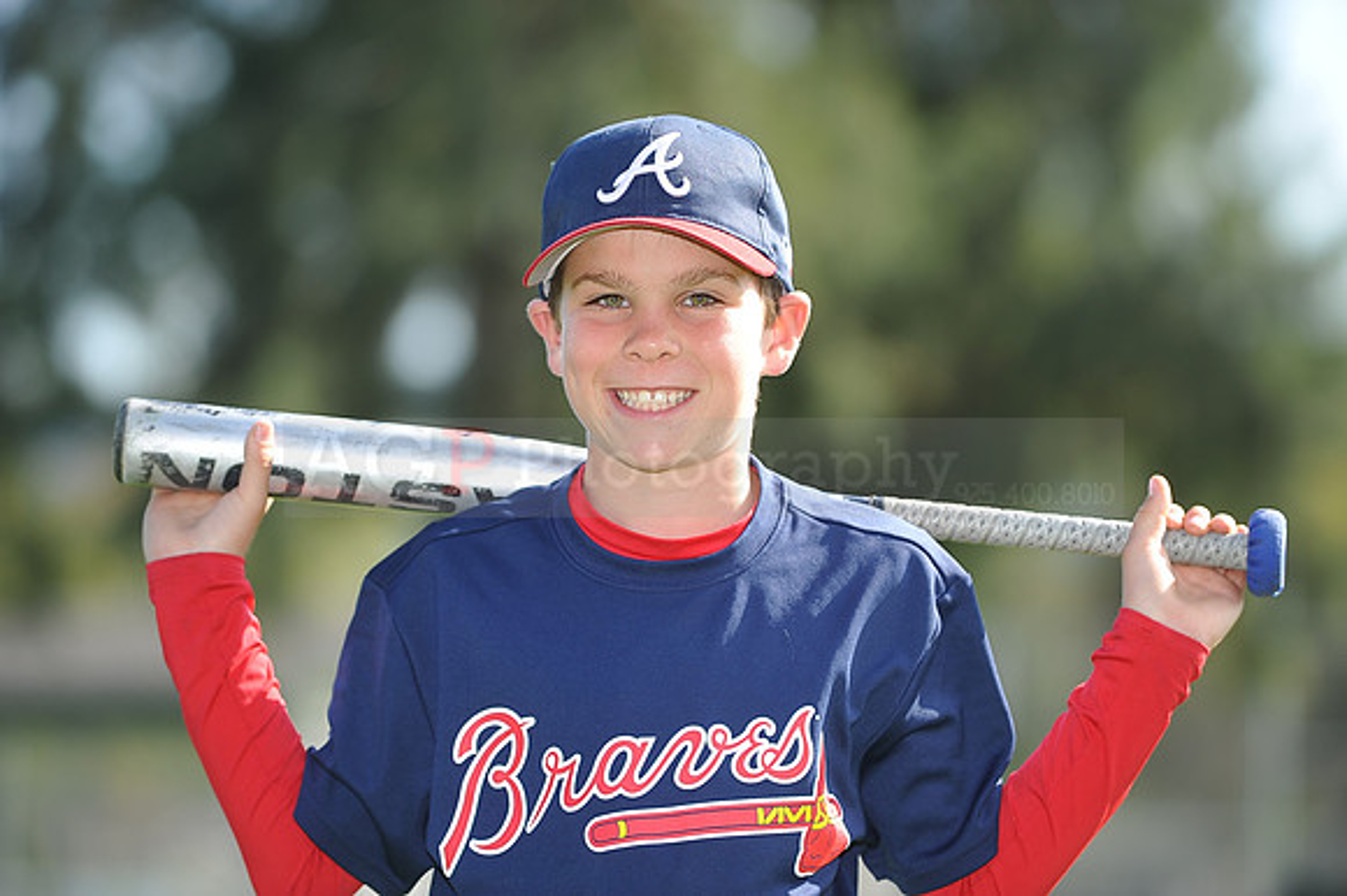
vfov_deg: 6.9
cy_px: 448
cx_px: 674
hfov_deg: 10.3
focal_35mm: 200
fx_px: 7479
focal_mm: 200
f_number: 4.5
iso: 200
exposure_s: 1/500
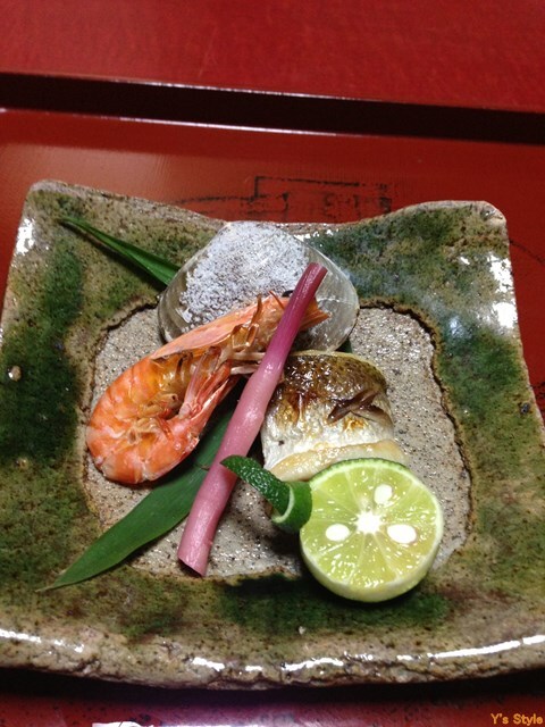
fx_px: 693
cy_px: 364
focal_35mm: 33
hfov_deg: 42.9
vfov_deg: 55.4
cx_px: 272
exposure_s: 1/20
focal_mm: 4.13
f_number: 2.4
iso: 250
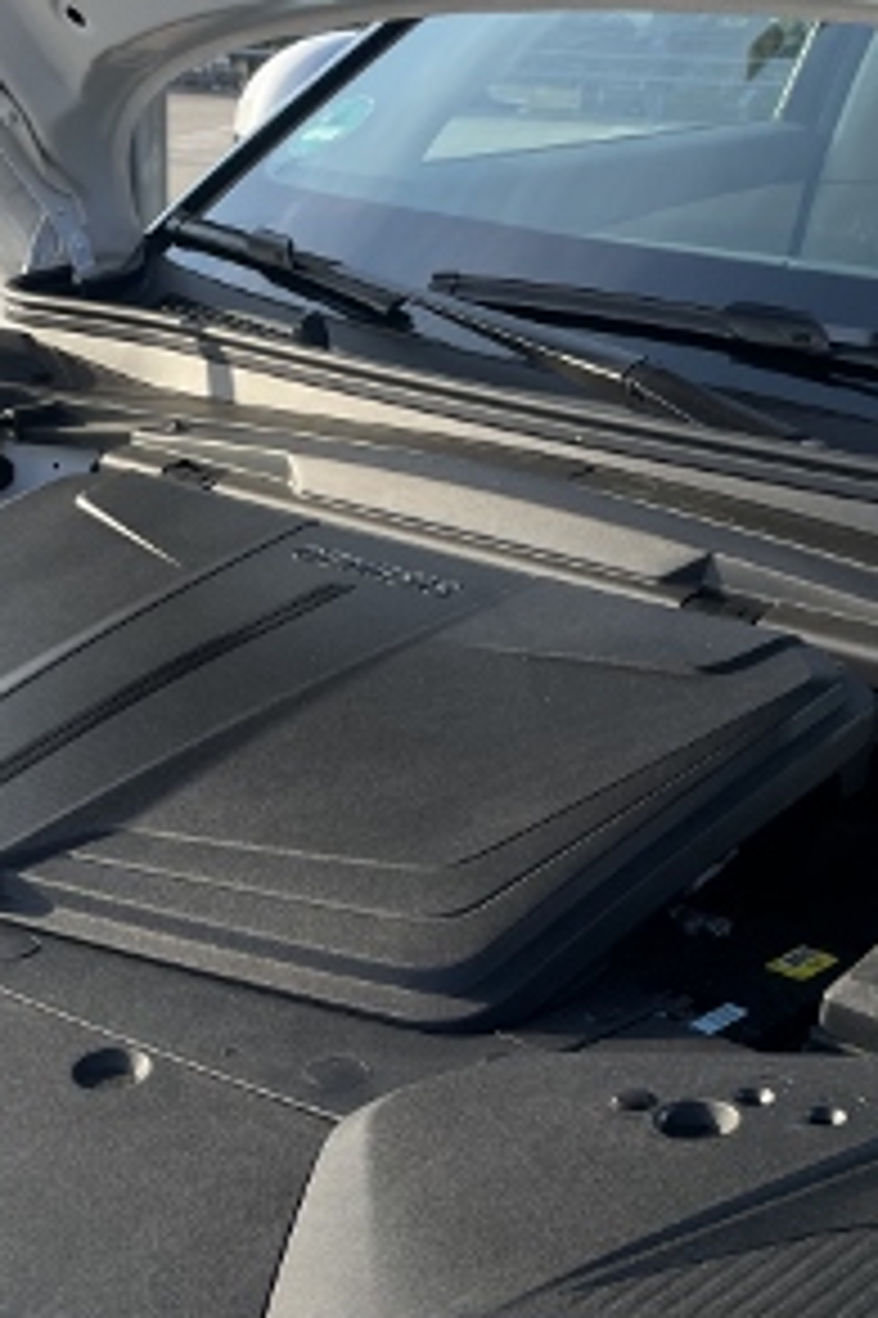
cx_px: 351
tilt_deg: -25.1
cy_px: 1037
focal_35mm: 61
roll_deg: -2.7
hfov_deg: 22.2
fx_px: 2234
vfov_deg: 32.1
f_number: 1.6
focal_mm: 4.2
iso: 32
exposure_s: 1/1435
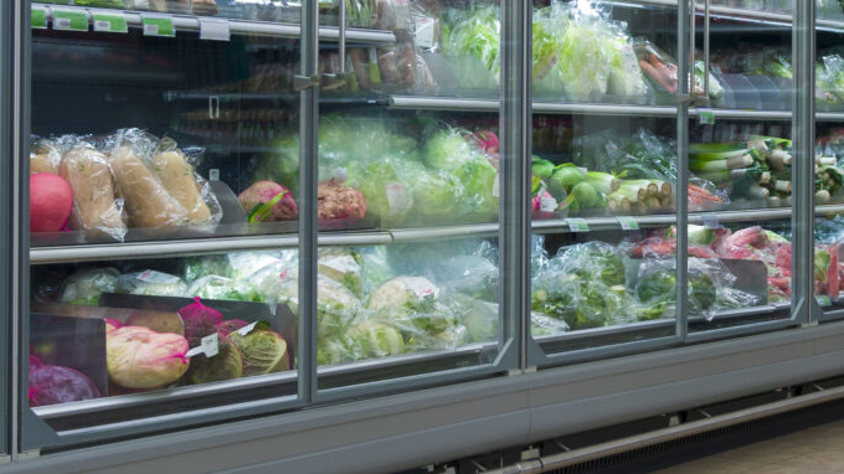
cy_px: -151
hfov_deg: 28.2
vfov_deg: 16.0
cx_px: 812
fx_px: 1588
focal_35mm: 71
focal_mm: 24
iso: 200
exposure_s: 1/40
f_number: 4
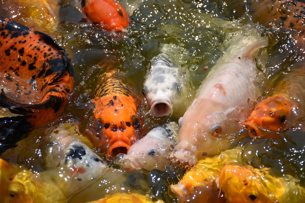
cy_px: 102
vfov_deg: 13.8
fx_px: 839
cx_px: 152
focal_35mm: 99
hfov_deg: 20.6
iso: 100
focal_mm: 66
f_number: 5
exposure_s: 1/1000
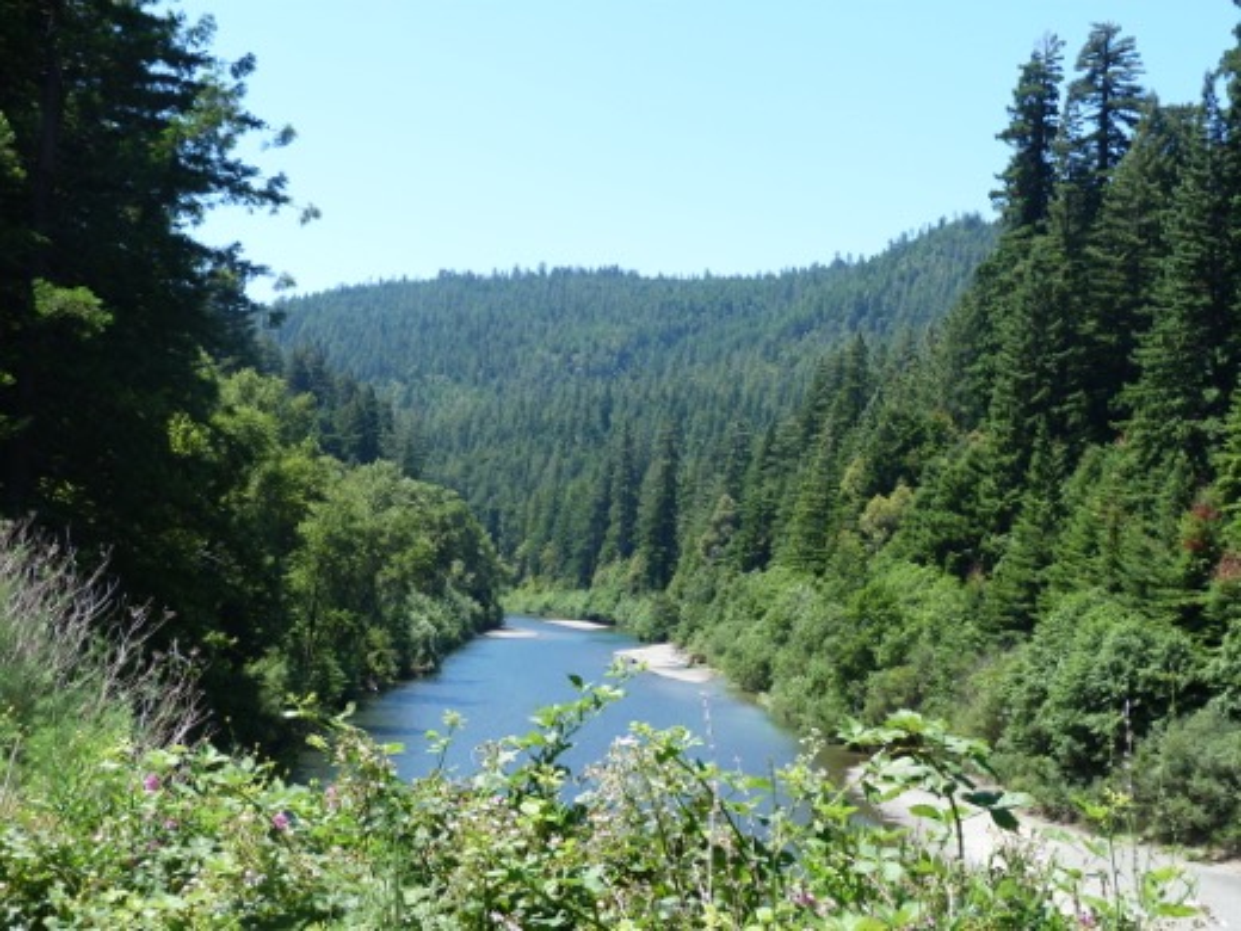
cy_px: 466
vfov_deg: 28.6
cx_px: 620
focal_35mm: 51
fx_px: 1828
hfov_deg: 37.5
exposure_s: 1/200
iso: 80
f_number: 4
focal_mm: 9.2
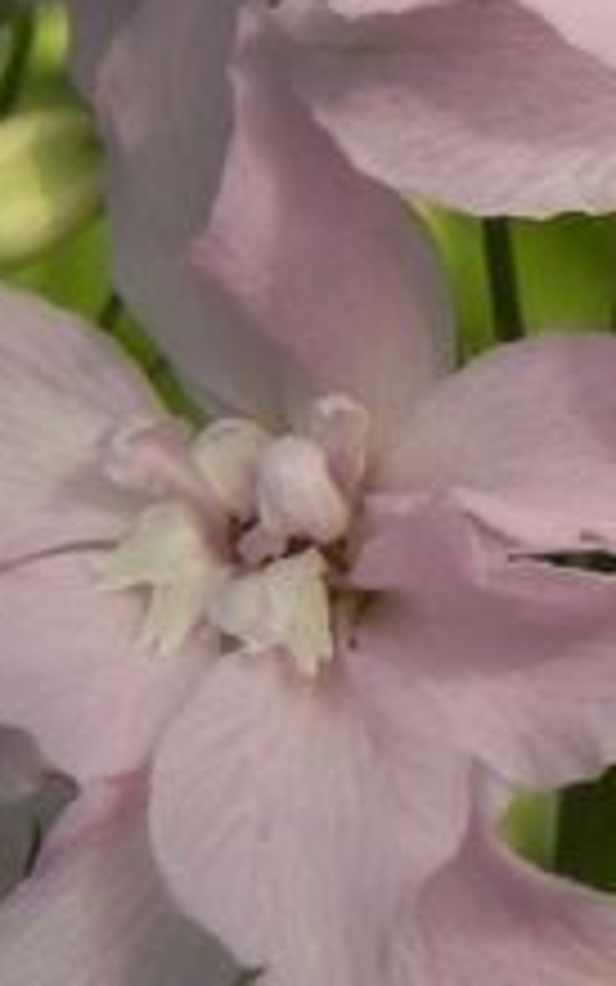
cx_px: 742
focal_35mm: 626
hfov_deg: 2.1
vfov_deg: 3.3
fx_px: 16804
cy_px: -527
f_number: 5
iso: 160
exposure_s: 1/1250
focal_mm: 28.8
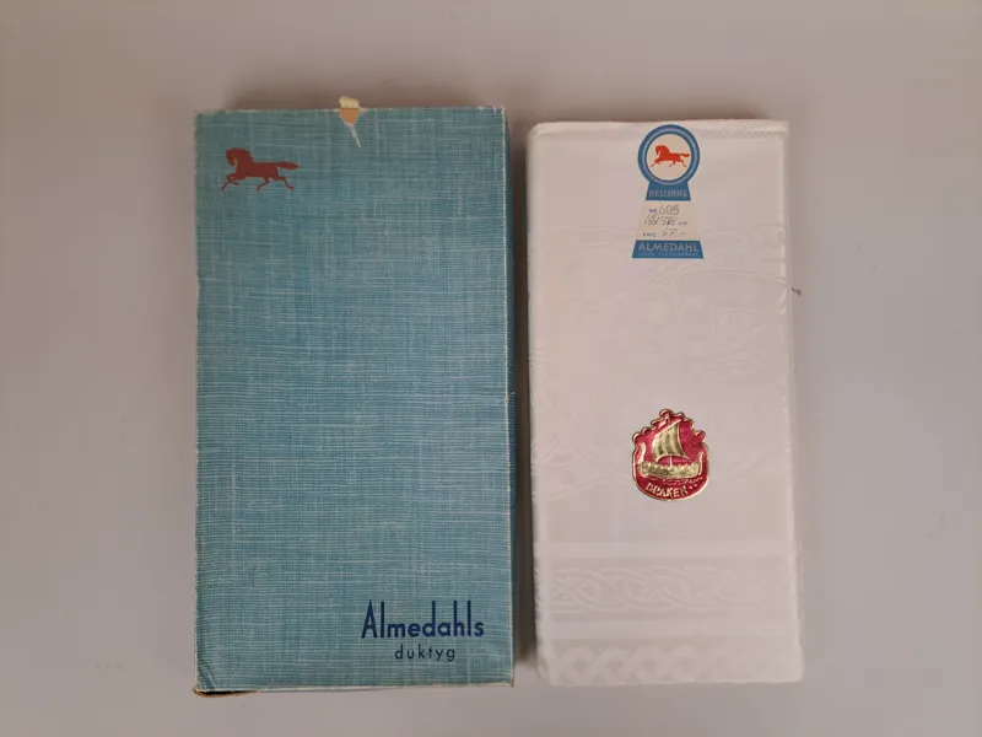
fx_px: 681
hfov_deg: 71.6
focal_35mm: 24
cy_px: 368
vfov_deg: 56.8
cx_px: 491
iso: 50
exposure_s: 1/100
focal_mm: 5.23
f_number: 1.8
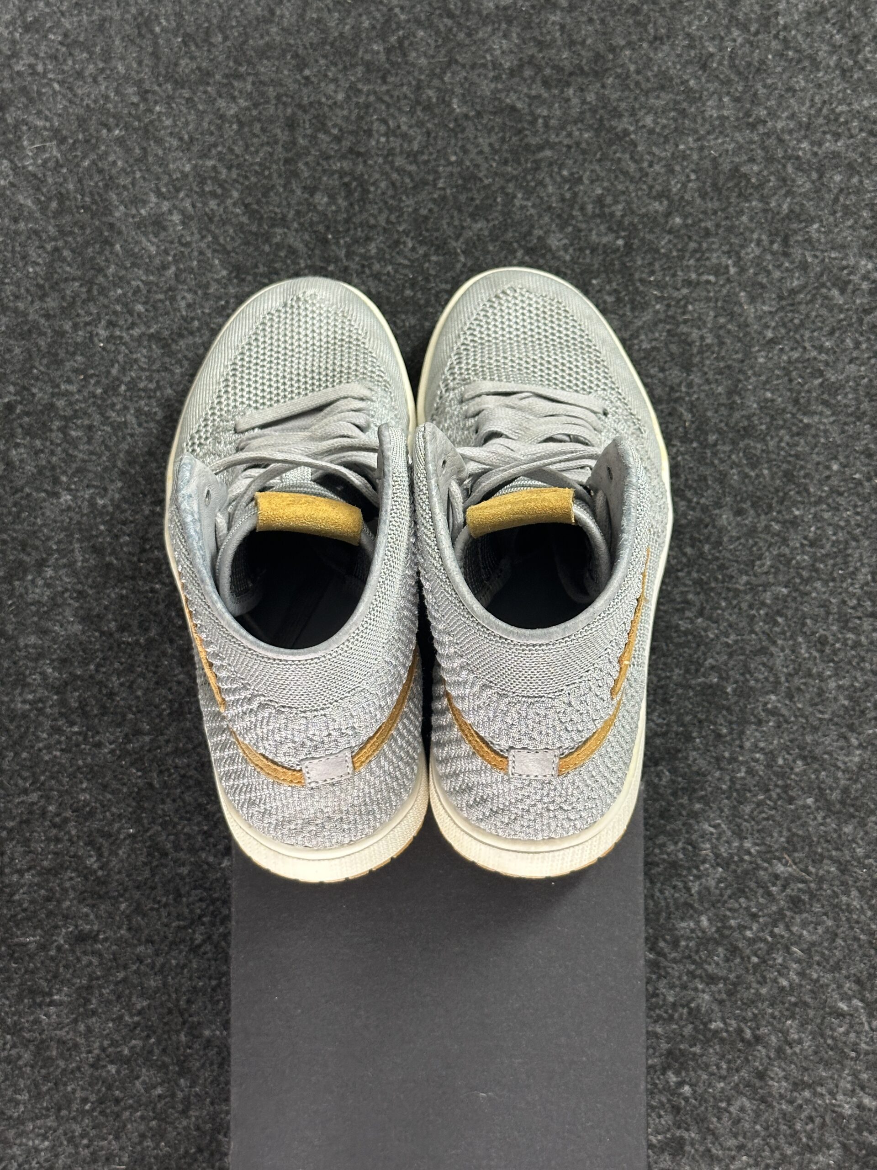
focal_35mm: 48
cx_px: 438
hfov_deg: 30.3
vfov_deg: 39.7
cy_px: 585
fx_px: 1621
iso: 200
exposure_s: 1/33
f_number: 1.78
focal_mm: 6.86
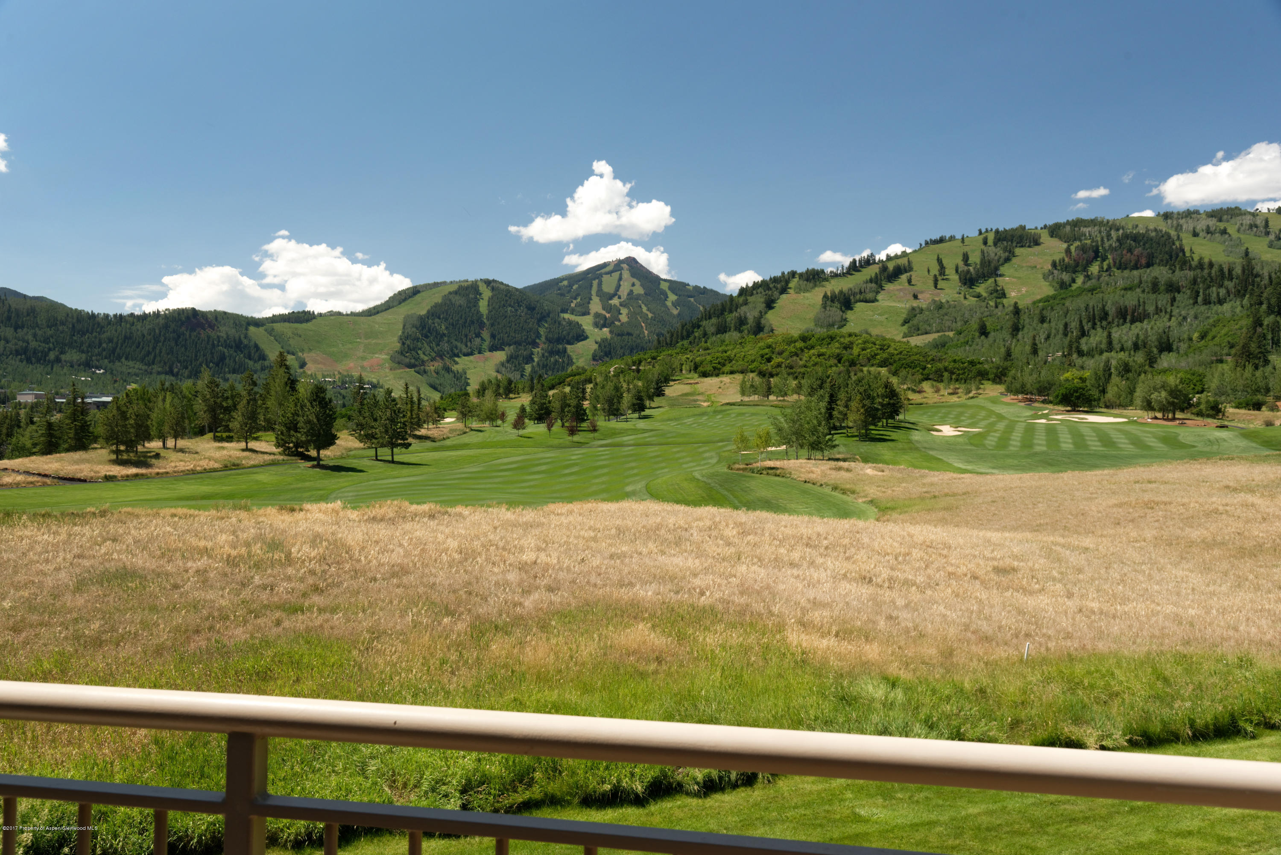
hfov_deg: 60.3
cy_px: 428
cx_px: 640
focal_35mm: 31
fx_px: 1103
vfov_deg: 42.4
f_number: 9
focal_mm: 31
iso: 200
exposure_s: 1/125
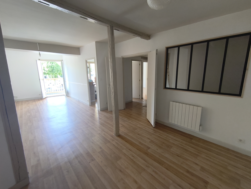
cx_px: 126
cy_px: 94
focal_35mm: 15
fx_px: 109
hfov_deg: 98.1
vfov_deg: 81.8
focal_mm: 1.65
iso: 64
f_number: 2.2
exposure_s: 1/50
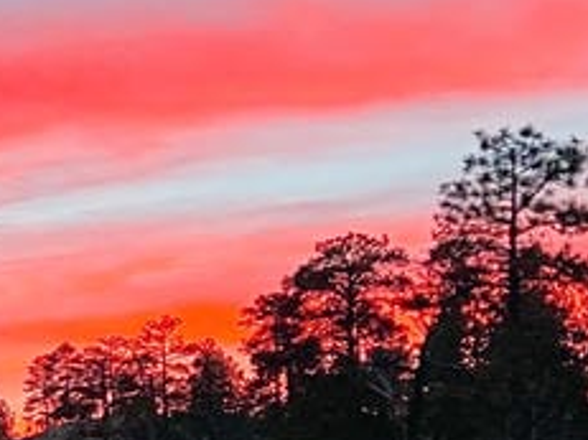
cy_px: 565
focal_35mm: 135
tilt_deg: +2.4
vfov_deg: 10.7
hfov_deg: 13.4
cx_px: -405
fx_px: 2292
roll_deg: -0.5
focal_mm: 5.7
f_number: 1.5
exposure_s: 1/77
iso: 125
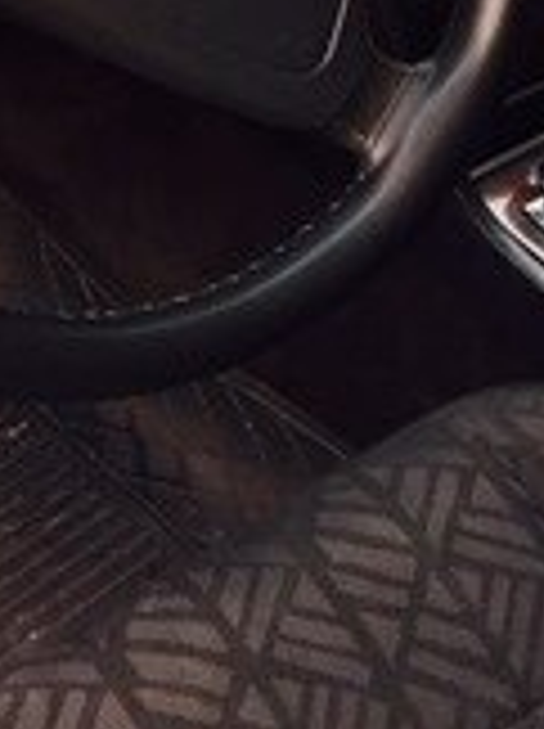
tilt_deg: -33.0
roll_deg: -0.1
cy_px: -225
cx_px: 319
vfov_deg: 20.2
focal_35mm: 89
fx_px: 1870
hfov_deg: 16.5
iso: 50
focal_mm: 4.15
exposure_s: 1/100
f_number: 2.2
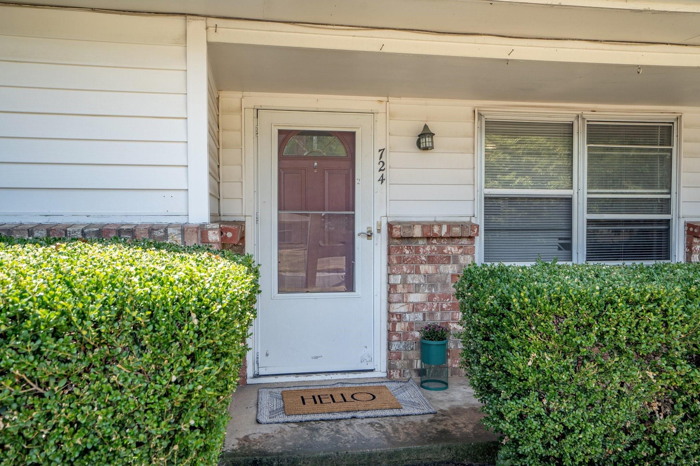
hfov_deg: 63.7
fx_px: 564
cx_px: 350
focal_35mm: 29
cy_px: 233
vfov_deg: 45.0
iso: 100
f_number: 7.1
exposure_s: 1/30
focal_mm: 29
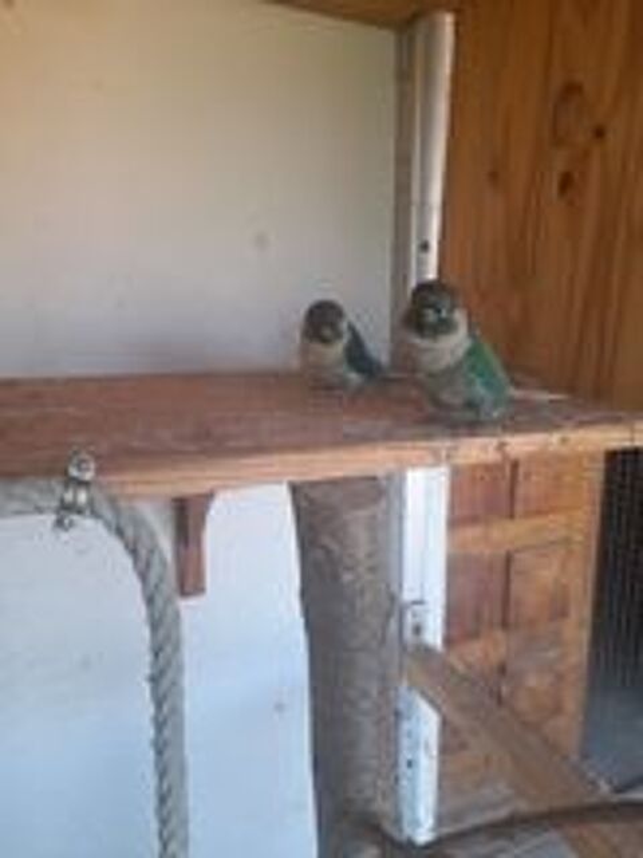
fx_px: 619
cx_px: 322
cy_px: 429
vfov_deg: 69.4
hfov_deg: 54.9
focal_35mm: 25
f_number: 2
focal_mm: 4.6
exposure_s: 1/60
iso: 50
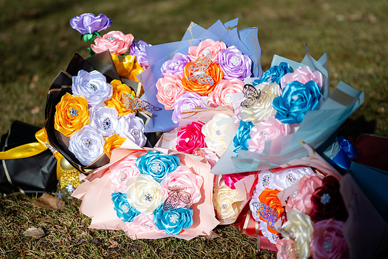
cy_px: 129
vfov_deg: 20.1
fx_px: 730
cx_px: 183
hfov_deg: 29.8
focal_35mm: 68
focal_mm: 64
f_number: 2.8
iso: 100
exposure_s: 1/2500
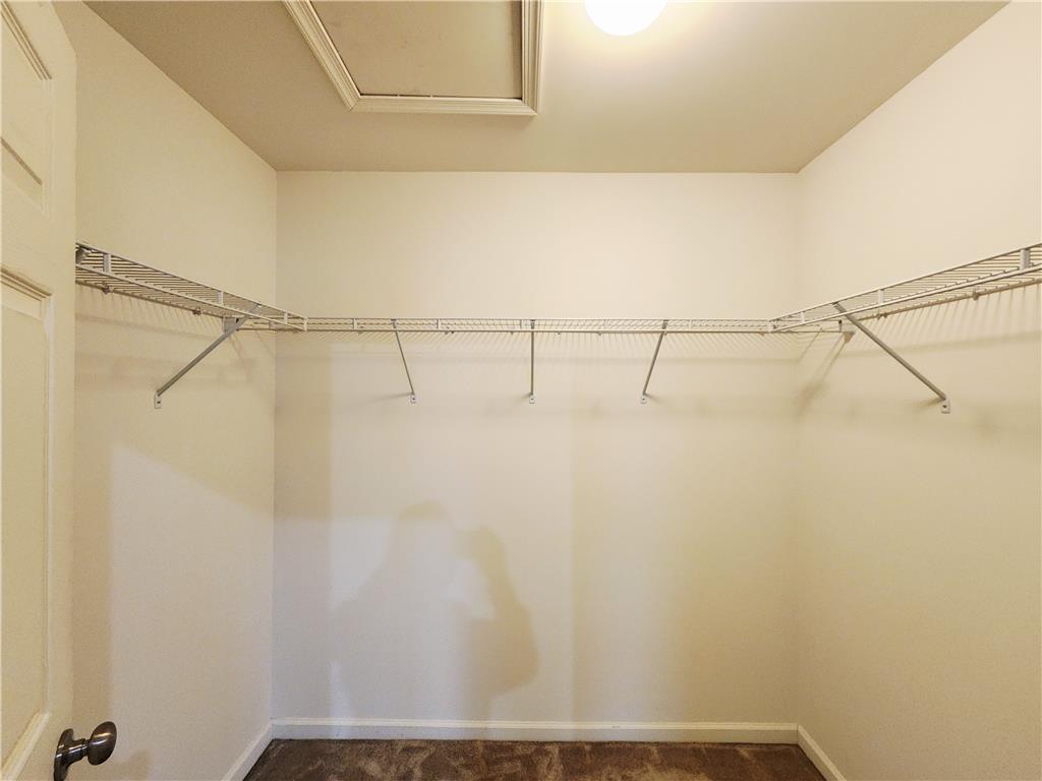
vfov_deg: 89.9
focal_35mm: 13
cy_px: 390
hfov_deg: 106.2
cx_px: 521
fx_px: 391
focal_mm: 2.2
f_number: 2.2
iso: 400
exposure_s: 1/60
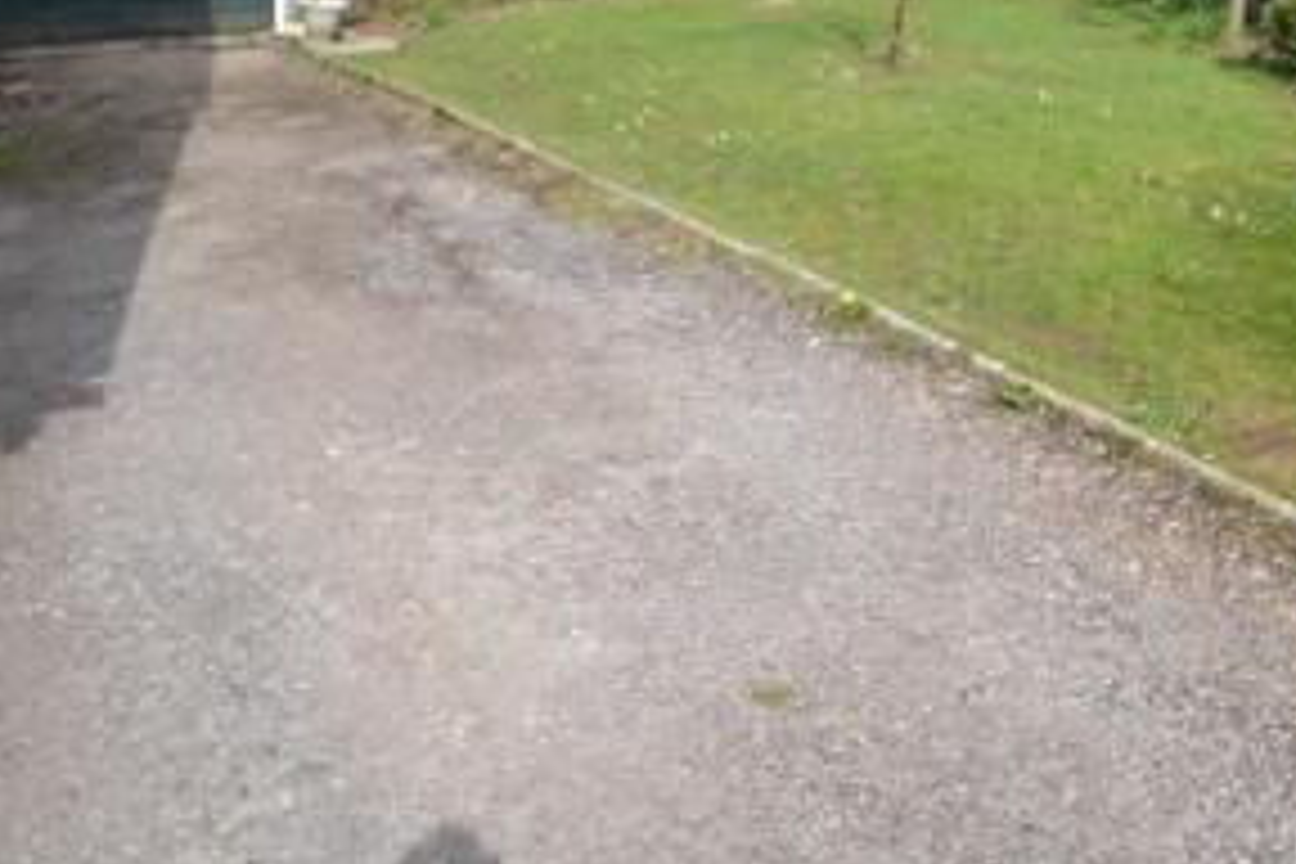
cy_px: -74
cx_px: 824
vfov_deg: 29.6
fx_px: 1476
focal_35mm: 41
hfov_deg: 46.9
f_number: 5.6
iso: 160
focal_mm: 12
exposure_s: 1/125
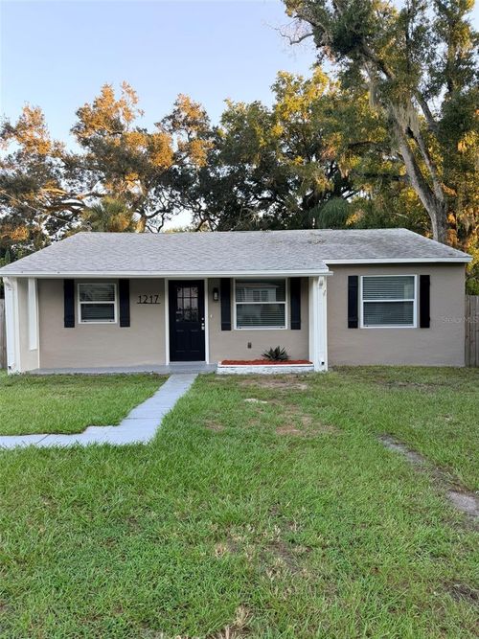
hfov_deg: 56.8
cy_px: 320
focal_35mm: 24
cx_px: 240
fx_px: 443
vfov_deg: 71.6
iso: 80
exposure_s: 1/198
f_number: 1.78
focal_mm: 6.76
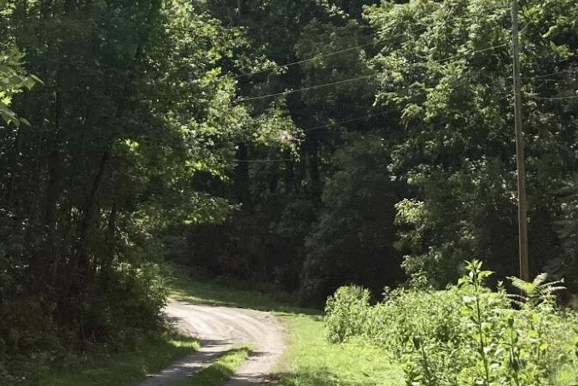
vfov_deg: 15.3
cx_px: 335
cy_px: -81
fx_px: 1381
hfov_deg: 23.6
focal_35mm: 86
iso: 20
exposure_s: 1/2857
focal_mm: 3.99
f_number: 1.8
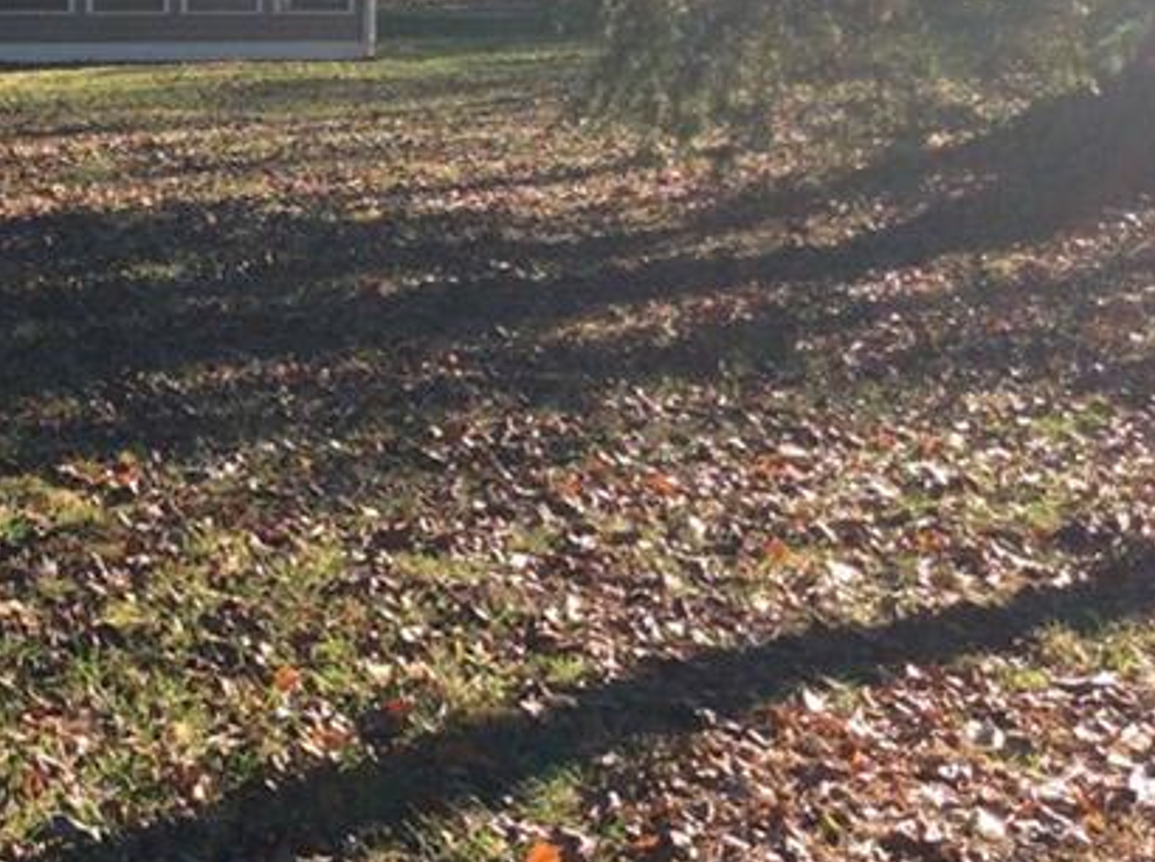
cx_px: -276
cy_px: 73
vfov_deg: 18.1
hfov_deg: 22.3
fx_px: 2665
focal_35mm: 80
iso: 32
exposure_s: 1/502
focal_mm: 3.3
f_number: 2.4
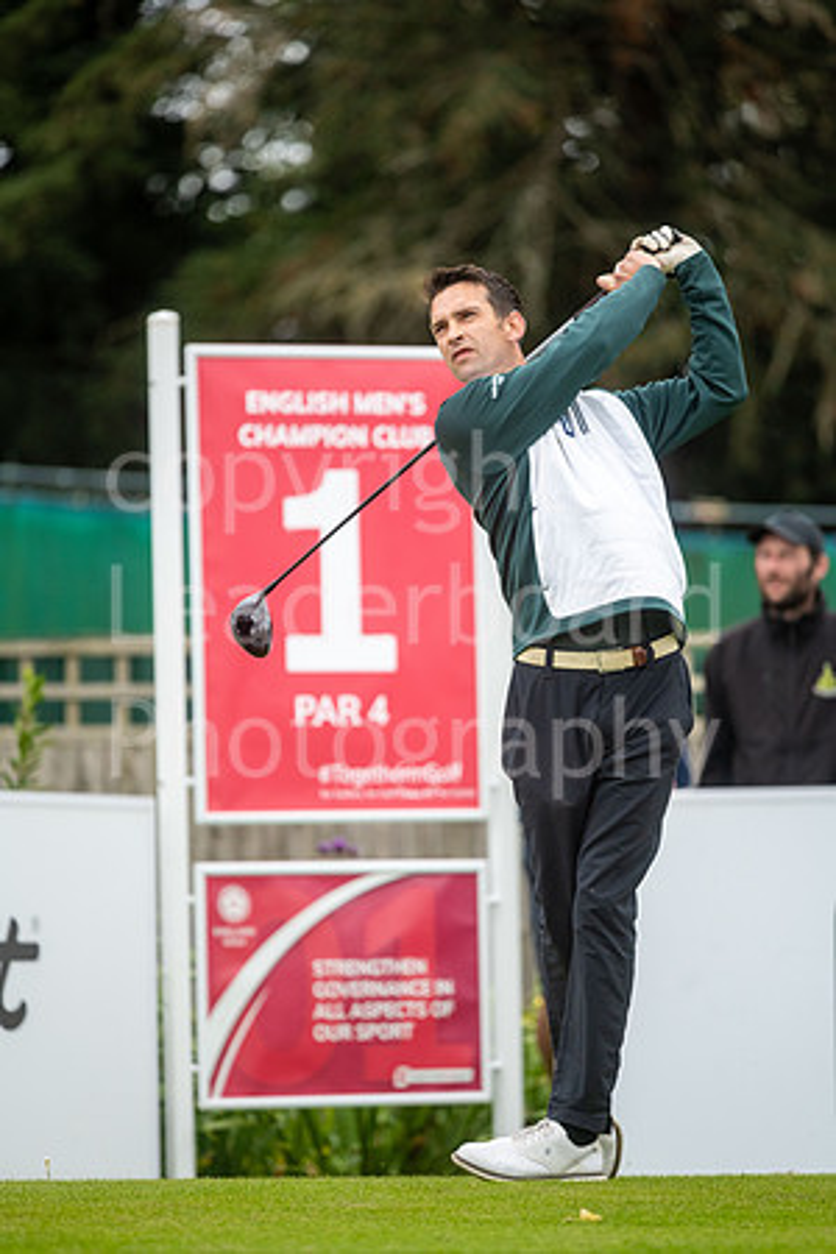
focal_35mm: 300
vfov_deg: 6.9
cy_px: 627
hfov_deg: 4.6
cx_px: 418
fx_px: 10449
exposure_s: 1/1000
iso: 640
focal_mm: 300
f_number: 4
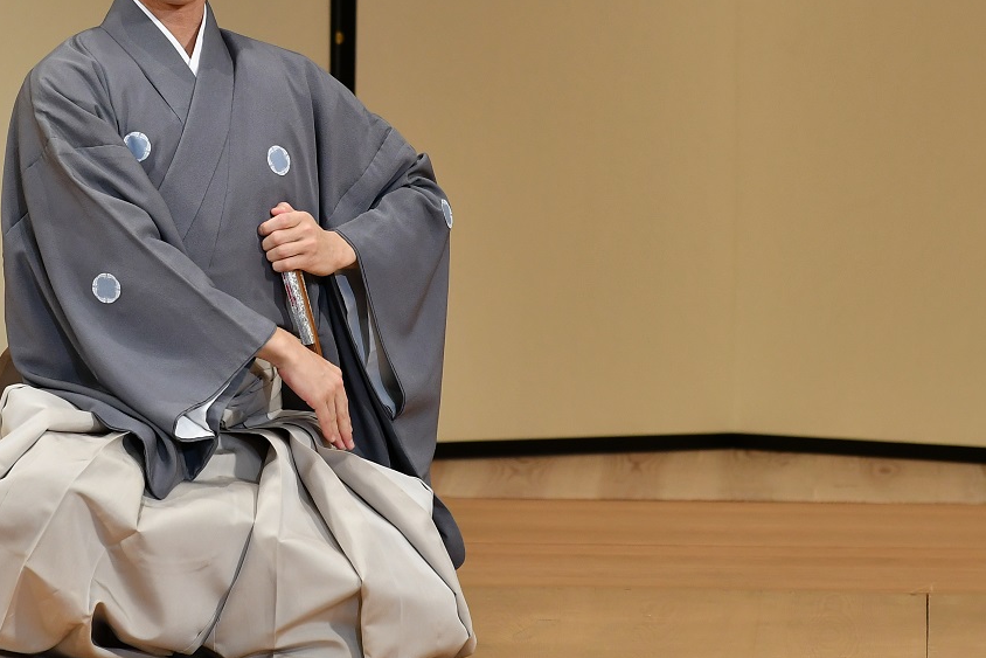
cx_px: 206
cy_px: 228
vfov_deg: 2.3
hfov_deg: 3.5
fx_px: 16271
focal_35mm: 594
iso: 640
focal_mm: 200
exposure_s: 1/500
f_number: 4
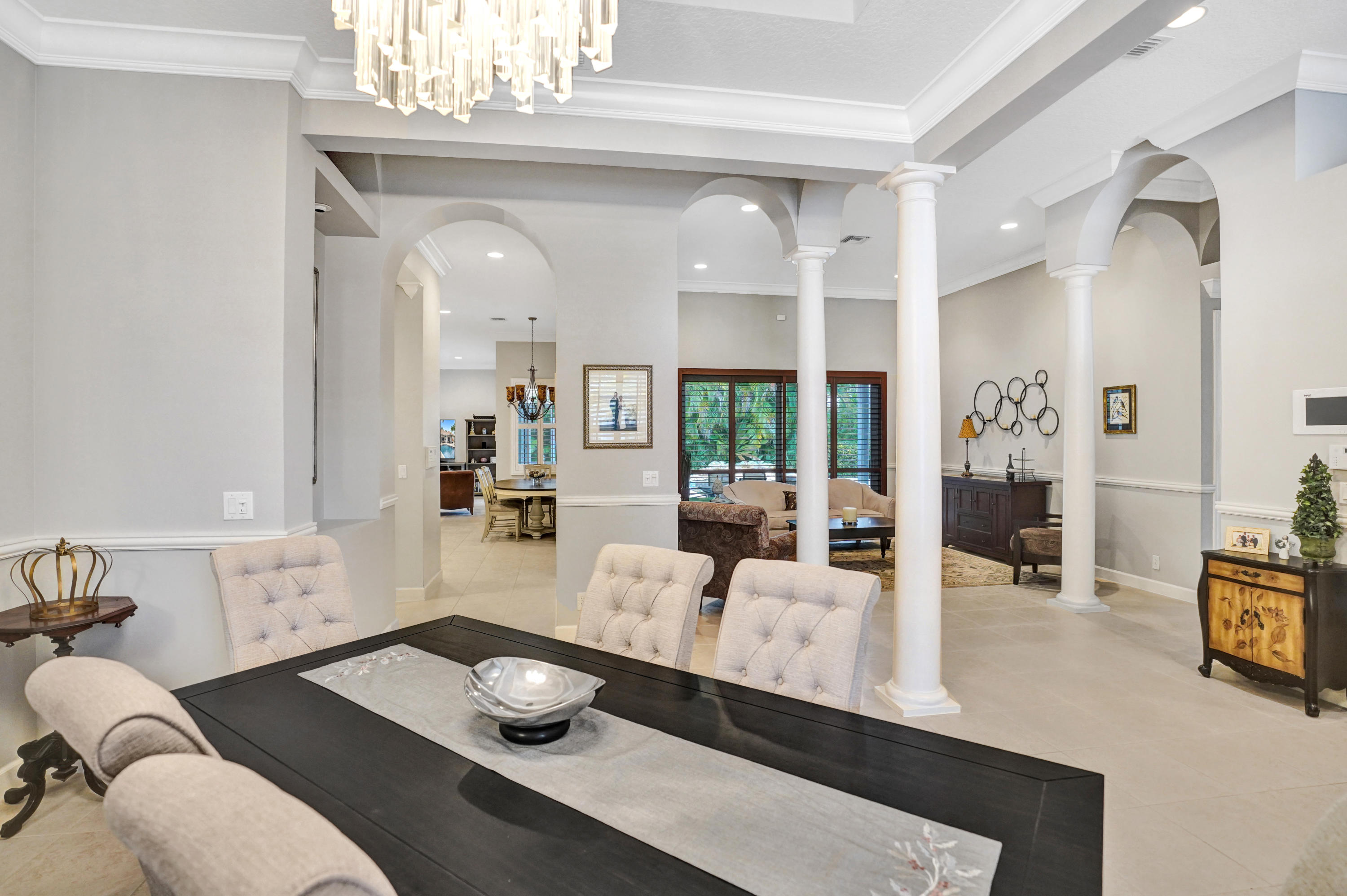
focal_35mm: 16
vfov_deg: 73.6
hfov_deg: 96.8
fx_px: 598
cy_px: 448
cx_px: 674
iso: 1600
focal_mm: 16
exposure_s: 1/320
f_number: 4
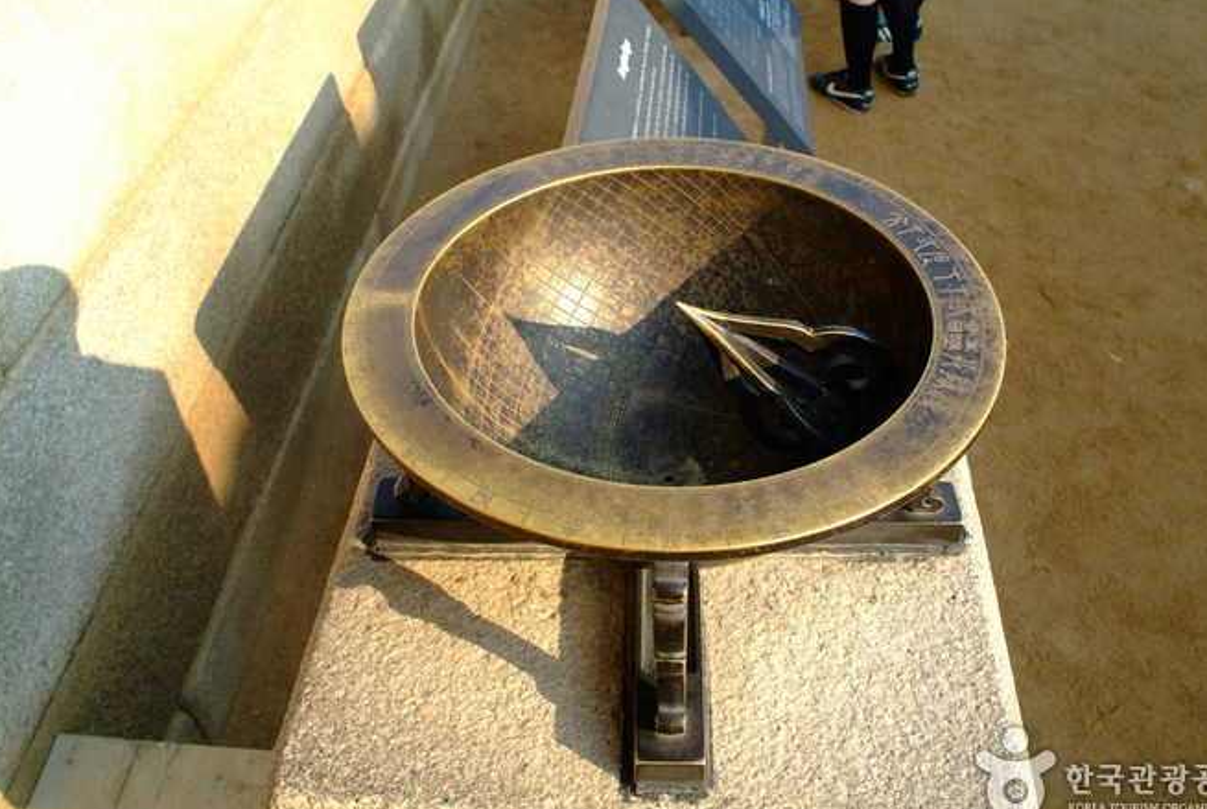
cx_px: 635
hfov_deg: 58.6
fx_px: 1075
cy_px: 415
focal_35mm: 32
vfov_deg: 41.3
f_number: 9.5
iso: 800
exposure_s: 1/350
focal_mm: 20
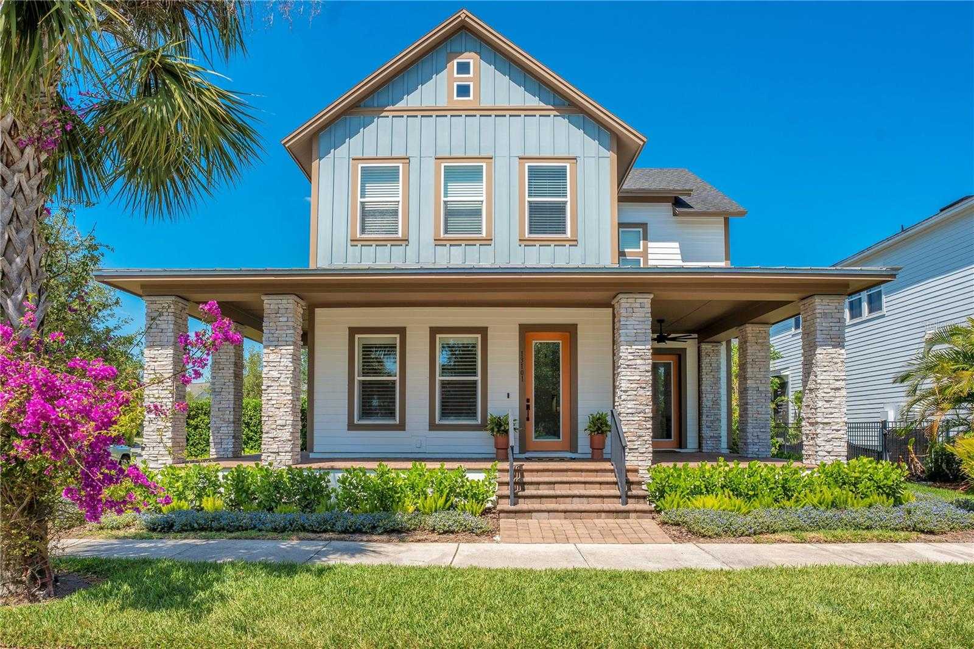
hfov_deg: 96.7
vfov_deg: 73.7
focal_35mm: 16
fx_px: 433
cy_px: 324
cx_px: 487
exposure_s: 1/250
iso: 100
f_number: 8
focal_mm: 16
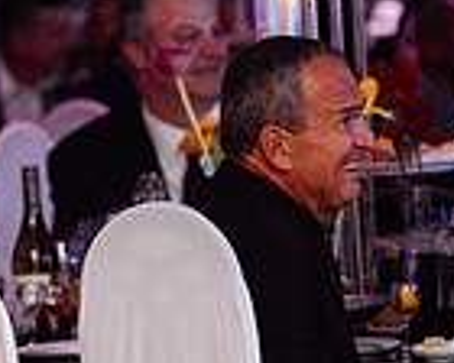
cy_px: 306
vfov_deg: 3.8
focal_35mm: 409
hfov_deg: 4.7
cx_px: -39
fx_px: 5496
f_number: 3.5
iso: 1600
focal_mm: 105
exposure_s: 1/200
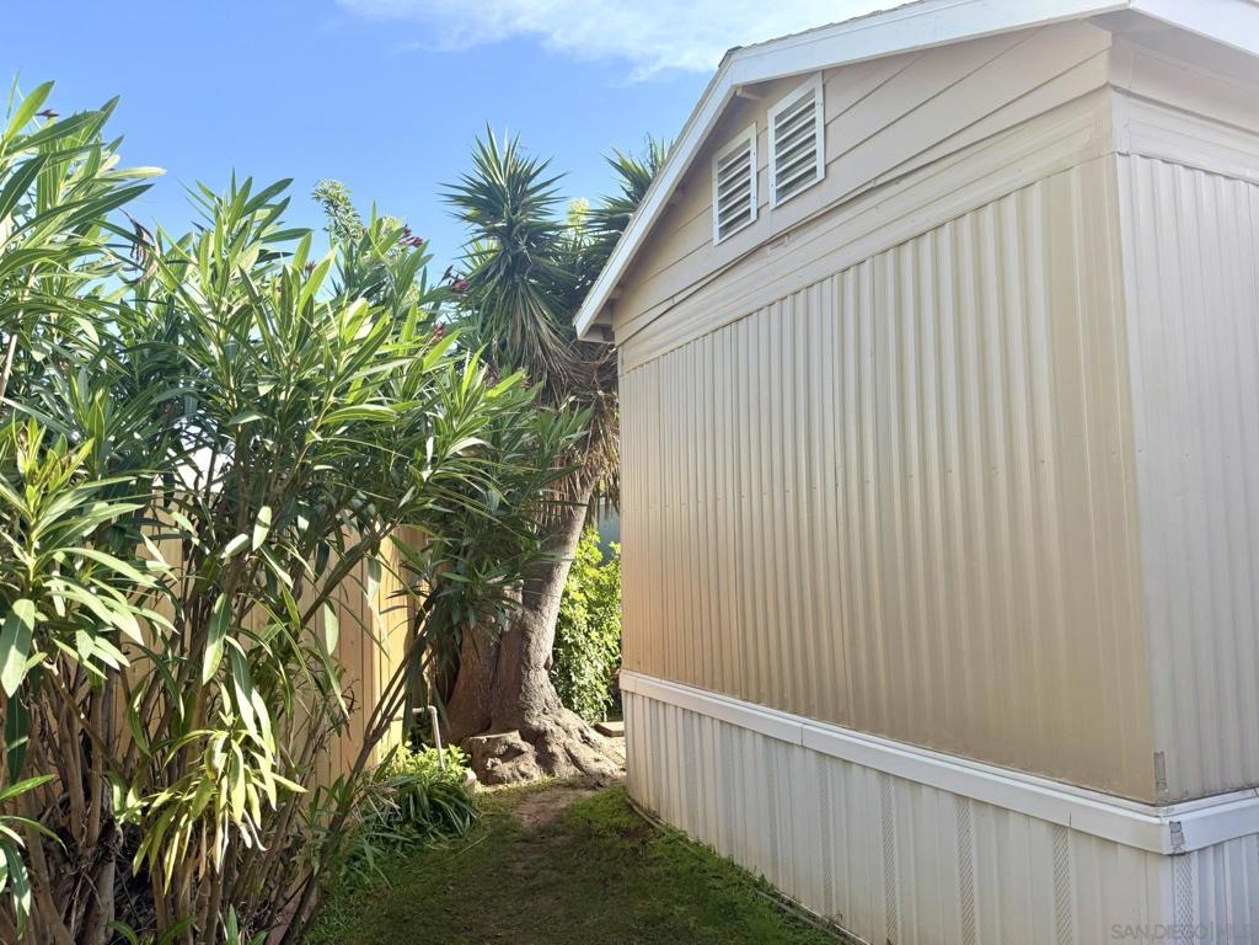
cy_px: 472
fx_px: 873
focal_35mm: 24
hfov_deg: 71.6
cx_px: 630
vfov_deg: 56.8
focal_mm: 6.76
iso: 80
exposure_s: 1/1653
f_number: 1.78
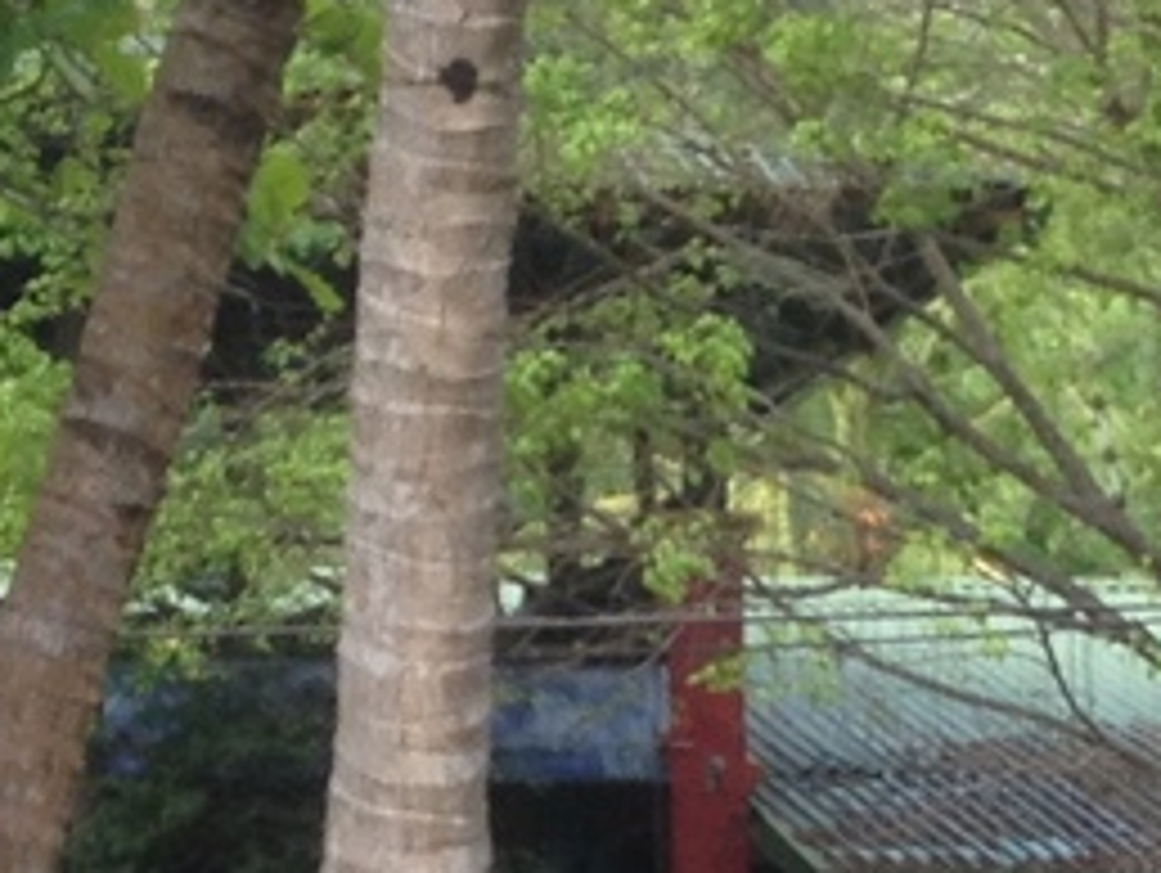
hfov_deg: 9.0
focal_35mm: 217
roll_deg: +1.8
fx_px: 7285
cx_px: 1444
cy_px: 1593
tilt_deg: -5.3
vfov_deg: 6.7
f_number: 2.4
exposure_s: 1/128
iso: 50
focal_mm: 4.28
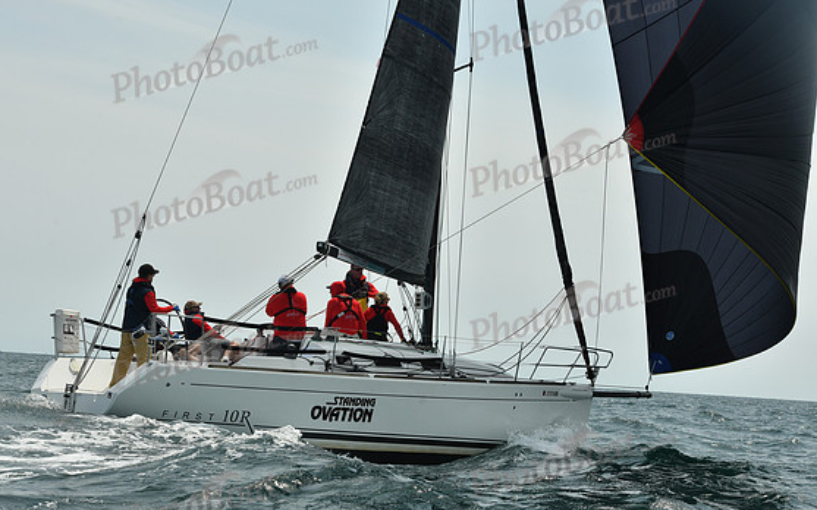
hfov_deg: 23.8
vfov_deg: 15.0
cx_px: 395
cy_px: 256
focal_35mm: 87
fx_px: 1937
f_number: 9
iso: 320
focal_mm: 82
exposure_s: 1/1250
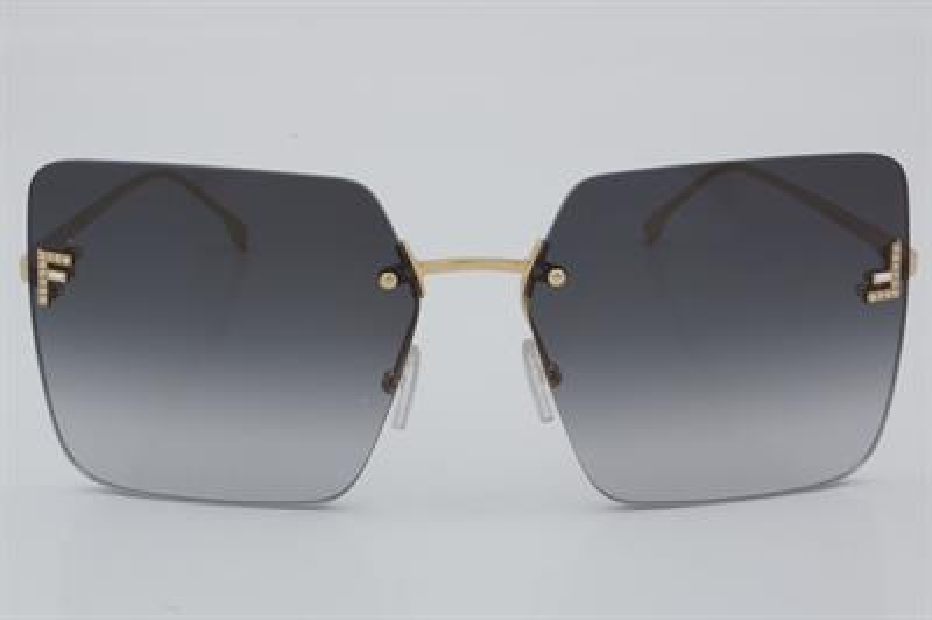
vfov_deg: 16.5
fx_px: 2134
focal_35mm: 82
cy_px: 310
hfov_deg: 24.6
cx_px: 466
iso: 100
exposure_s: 1/4
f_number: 32
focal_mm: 55
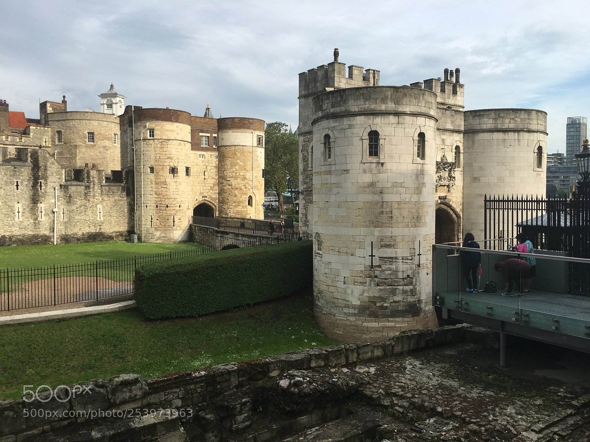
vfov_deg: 48.2
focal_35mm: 29
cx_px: 295
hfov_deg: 61.7
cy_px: 221
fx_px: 494
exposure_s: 1/986
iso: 25
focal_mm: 4.15
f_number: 2.2
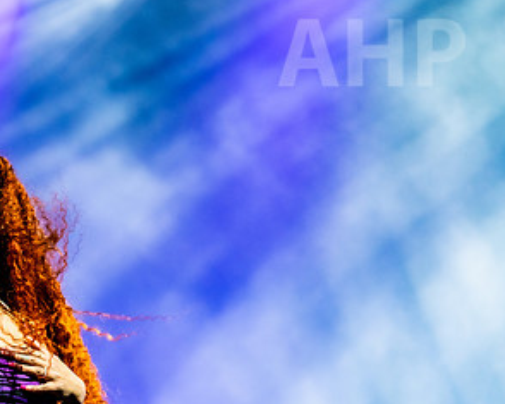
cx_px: 45
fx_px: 3317
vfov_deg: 7.0
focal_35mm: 222
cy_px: 257
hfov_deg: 8.7
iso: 1250
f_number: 2.8
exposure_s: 1/640
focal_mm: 120
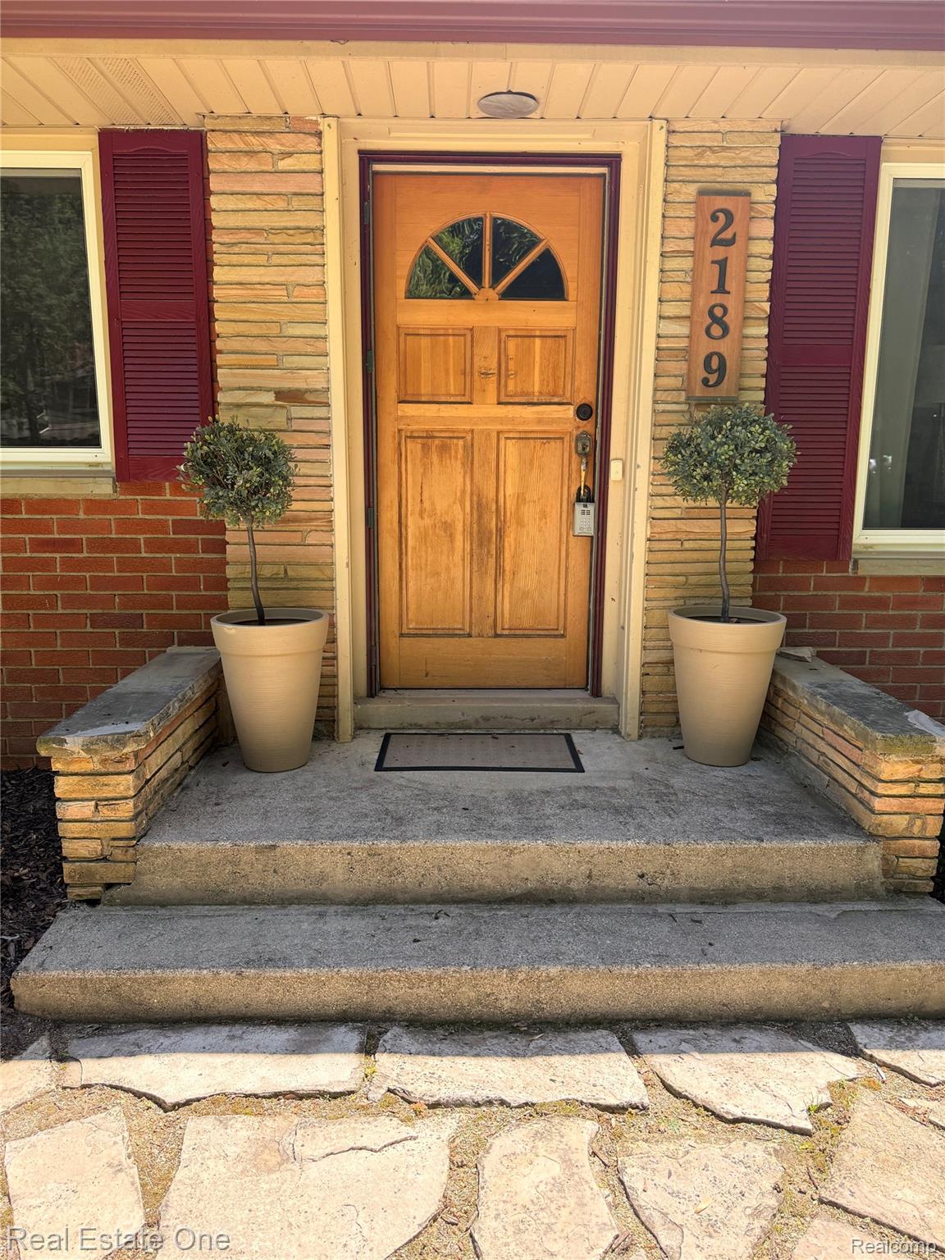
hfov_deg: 56.8
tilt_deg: -9.7
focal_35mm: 24
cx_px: 472
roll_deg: -0.5
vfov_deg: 71.6
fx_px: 874
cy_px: 630
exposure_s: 1/1060
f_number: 1.78
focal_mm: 6.76
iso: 100
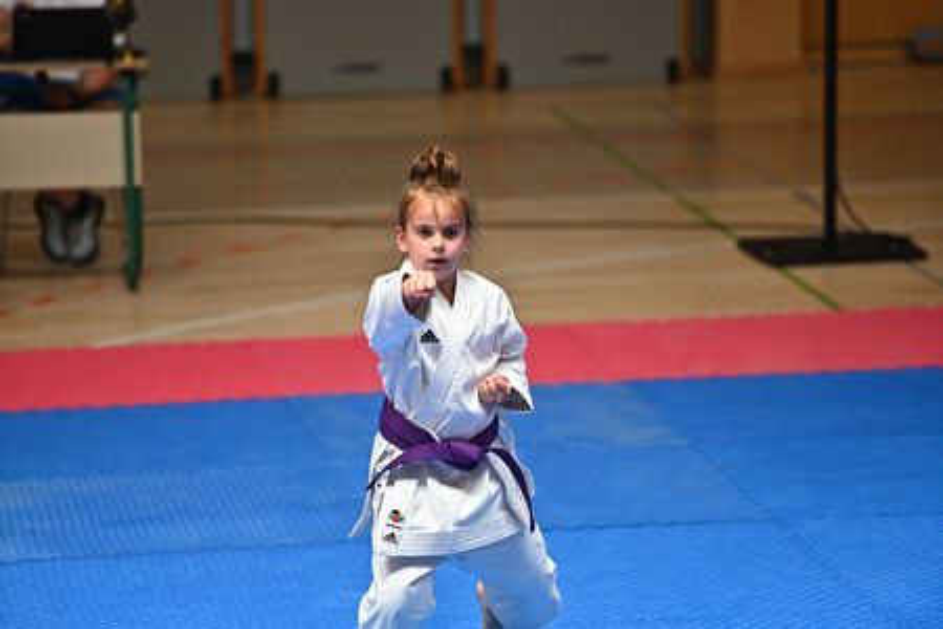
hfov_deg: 10.3
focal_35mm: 200
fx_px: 5238
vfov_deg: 6.9
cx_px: 472
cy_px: 314
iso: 2000
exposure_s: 1/5000
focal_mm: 200
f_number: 2.8
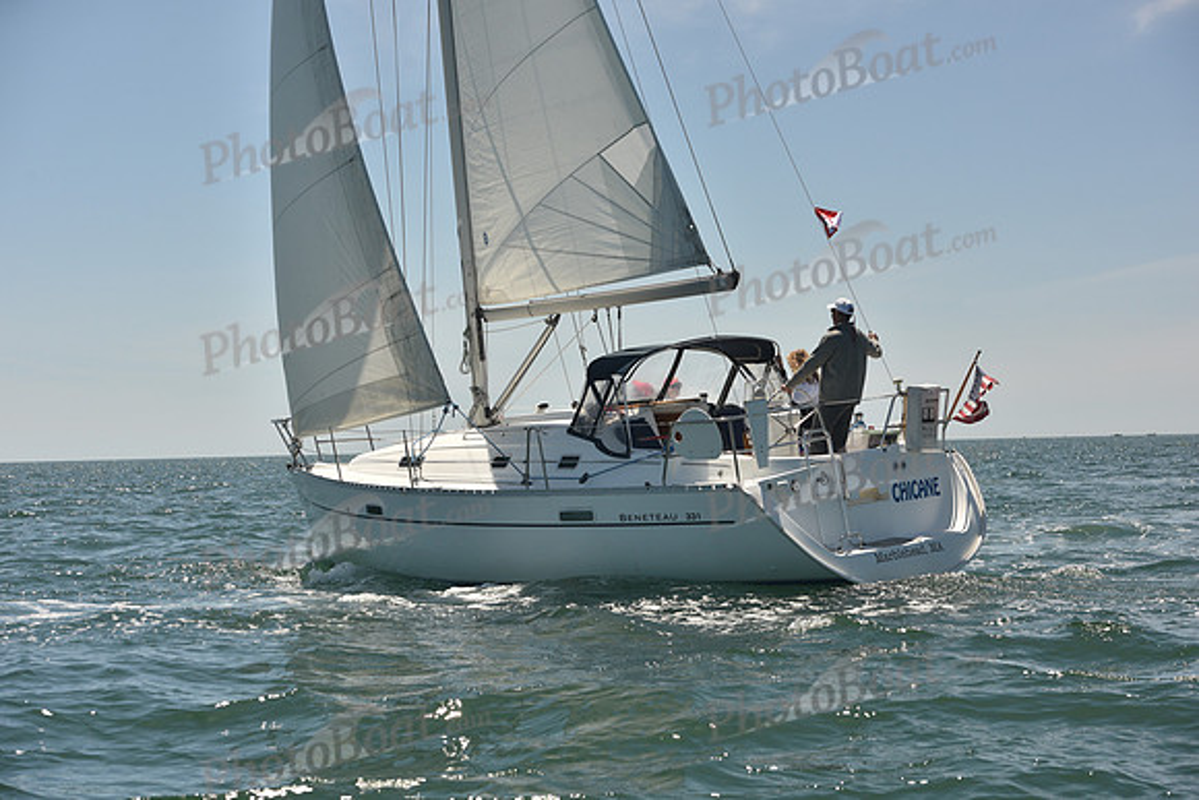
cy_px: 400
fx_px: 2332
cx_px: 600
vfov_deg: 19.5
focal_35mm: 70
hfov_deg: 28.8
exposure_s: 1/800
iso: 250
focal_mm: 70
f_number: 6.3
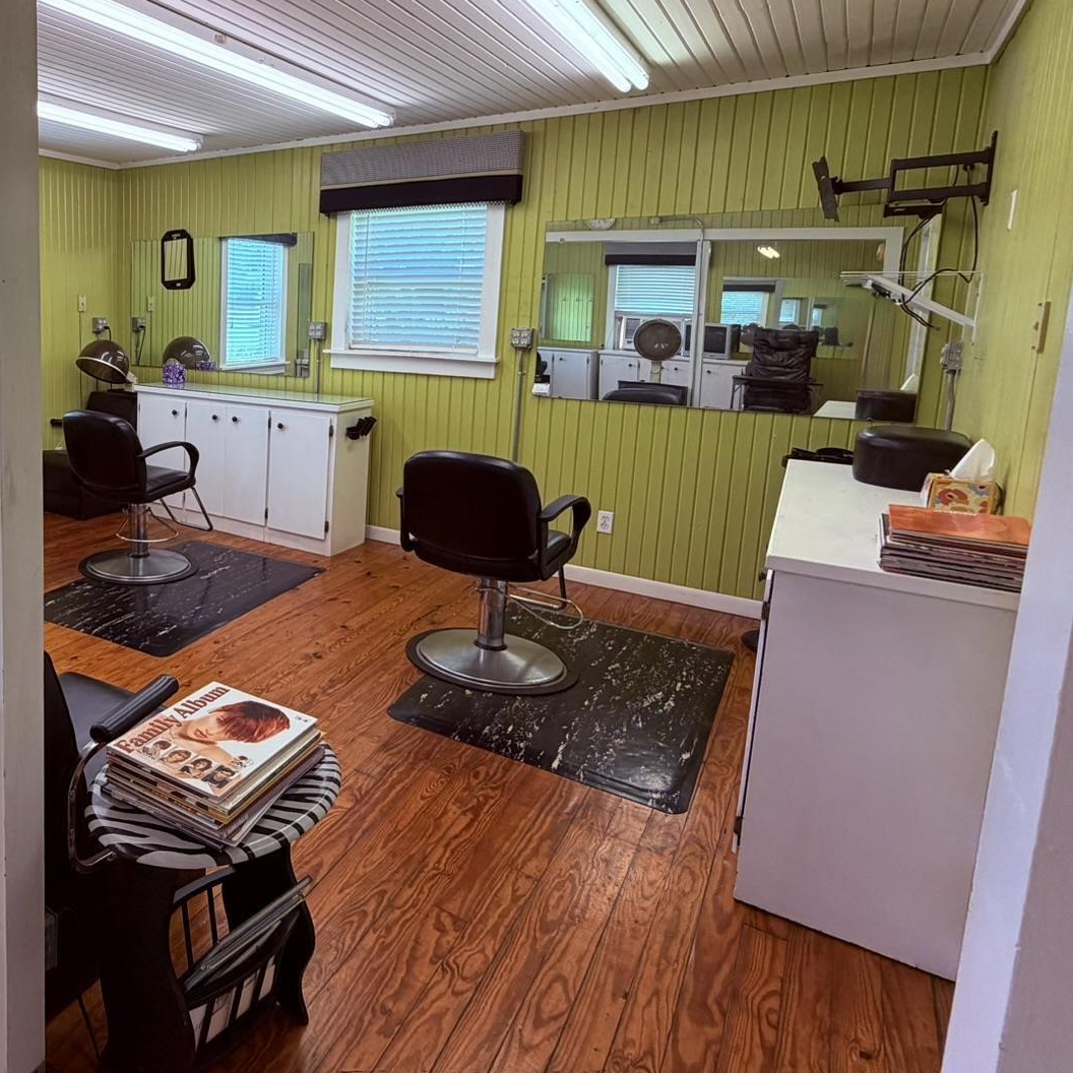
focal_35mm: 24
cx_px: 168
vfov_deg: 64.4
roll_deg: -0.7
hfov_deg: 58.4
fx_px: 842
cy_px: 425
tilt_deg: -8.5
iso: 160
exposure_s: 1/120
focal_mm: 2.22
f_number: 2.2
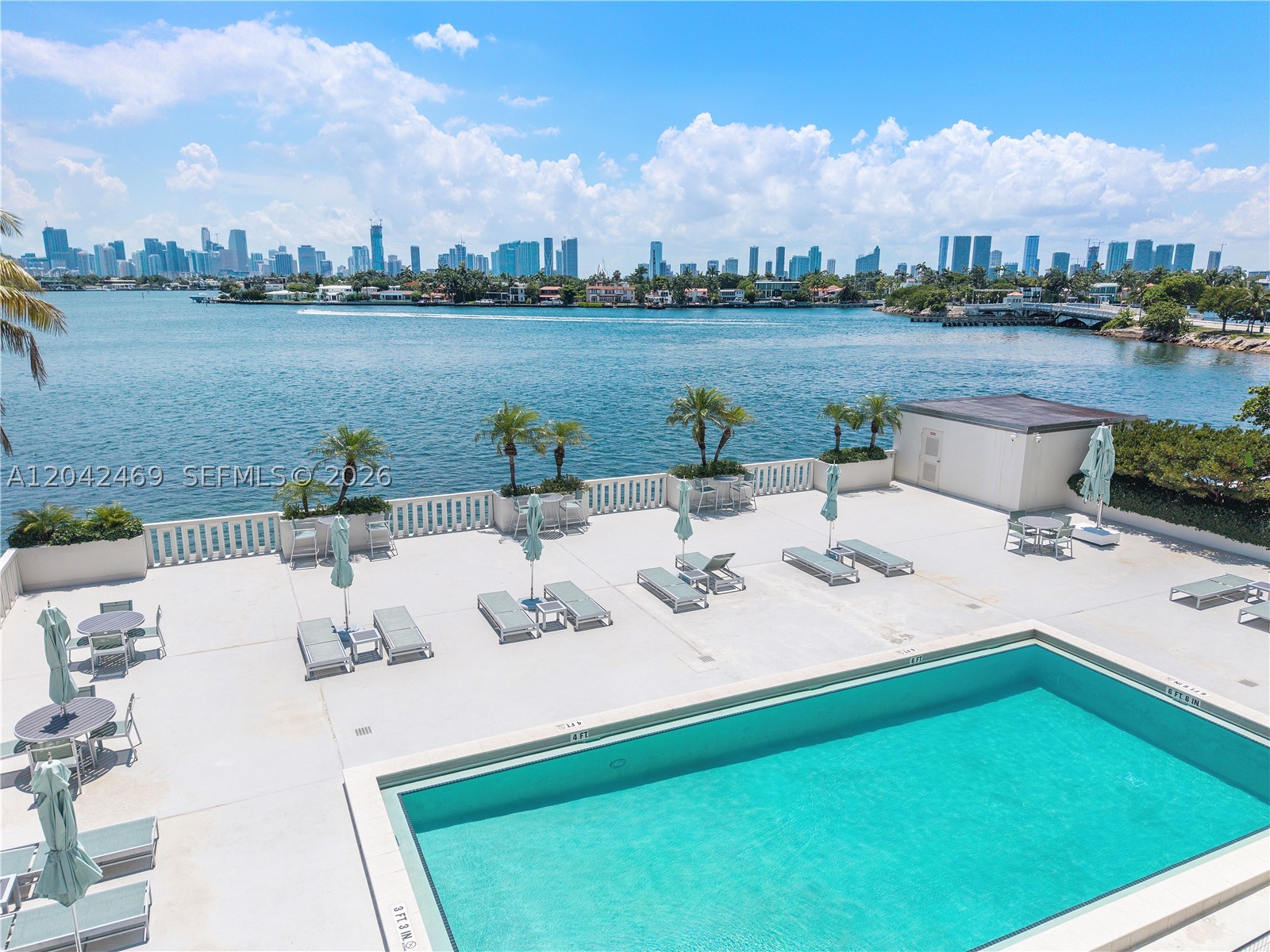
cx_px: 635
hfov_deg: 71.6
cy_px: 476
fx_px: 881
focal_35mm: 24
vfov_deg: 56.8
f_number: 1.8
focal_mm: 8.67
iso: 100
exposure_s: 1/4000
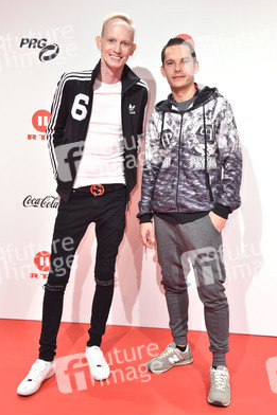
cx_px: 139
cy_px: 210
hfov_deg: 27.5
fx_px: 566
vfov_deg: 40.4
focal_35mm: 49
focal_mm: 48
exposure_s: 1/160
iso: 1250
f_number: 5.6
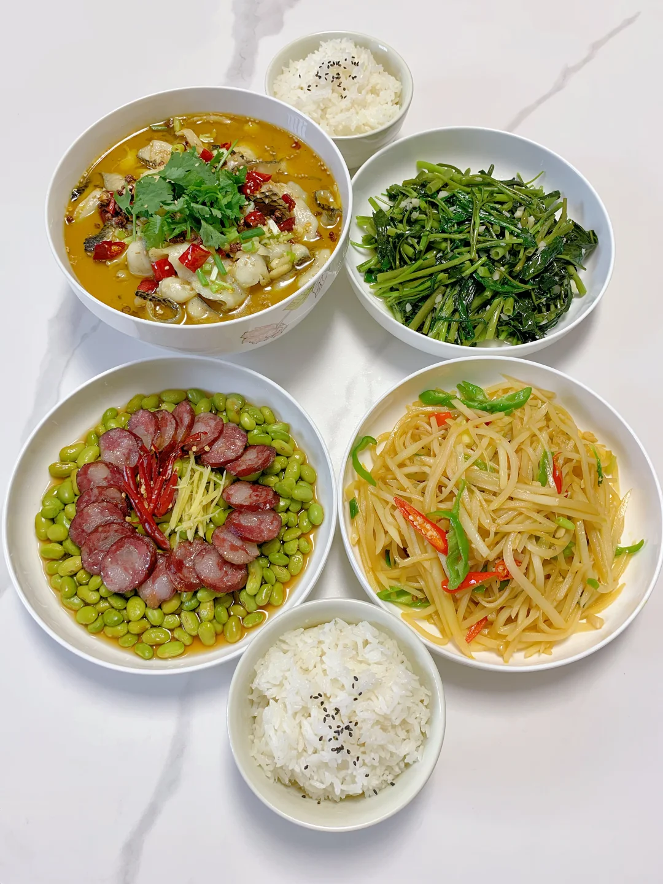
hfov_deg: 53.1
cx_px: 332
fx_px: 664
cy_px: 442
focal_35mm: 26
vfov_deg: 67.3
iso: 50
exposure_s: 1/100
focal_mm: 4.25
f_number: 1.8
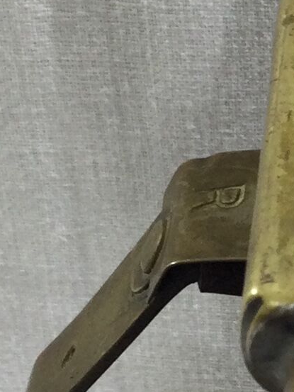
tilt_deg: -39.8
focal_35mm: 183
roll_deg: +0.5
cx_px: 343
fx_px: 2072
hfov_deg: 8.0
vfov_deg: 10.7
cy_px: 355
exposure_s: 1/50
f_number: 2.4
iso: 32
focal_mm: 3.3
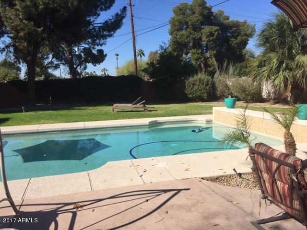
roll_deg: +0.4
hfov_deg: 61.7
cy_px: 115
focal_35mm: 29
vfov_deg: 48.2
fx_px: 257
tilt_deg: -7.4
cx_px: 154
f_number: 2.2
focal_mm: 4.15
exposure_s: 1/2639
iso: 32
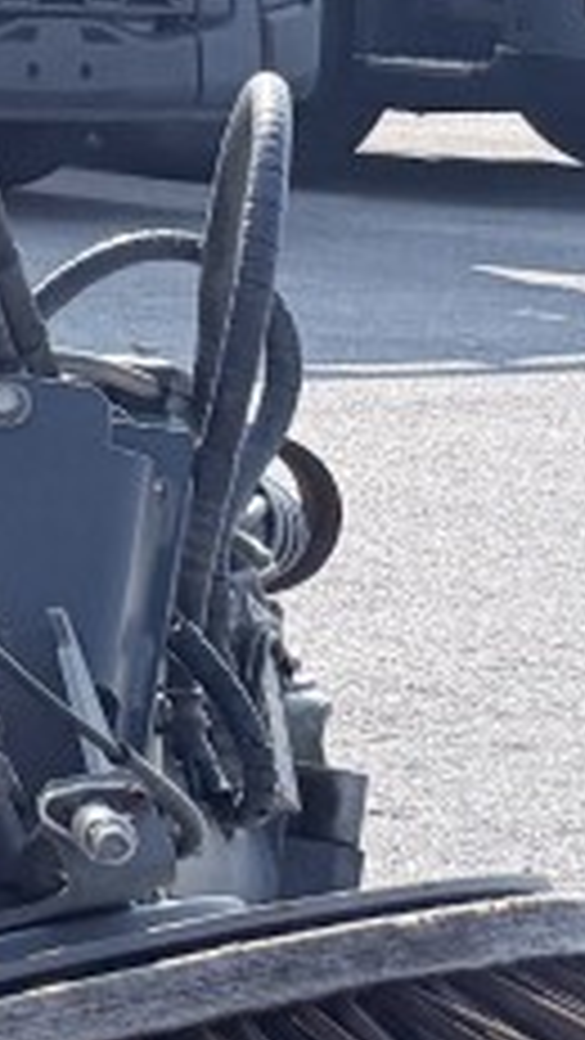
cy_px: -167
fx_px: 4493
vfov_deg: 12.9
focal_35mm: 163
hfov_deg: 5.8
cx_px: -2102
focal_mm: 6.76
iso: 100
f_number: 1.78
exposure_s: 1/2110
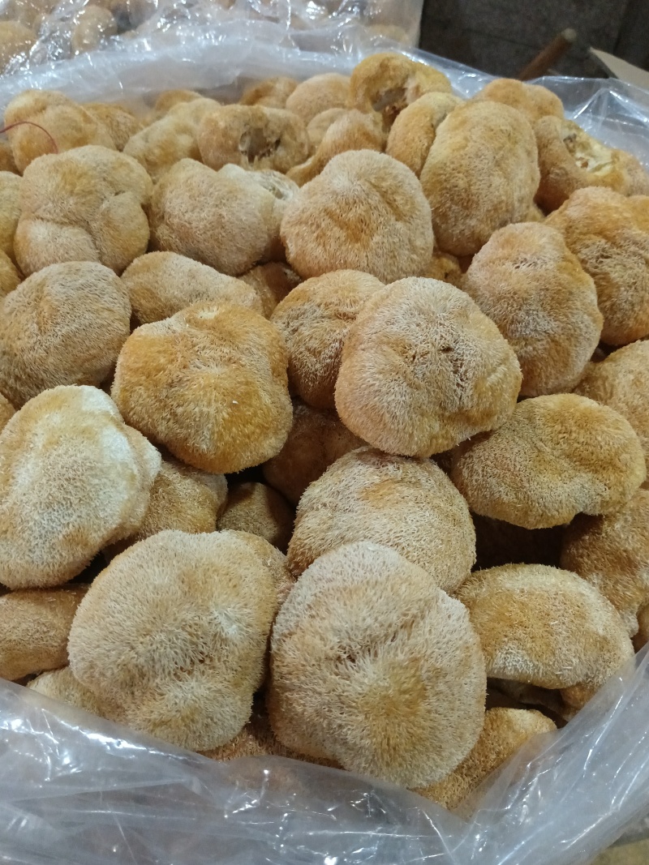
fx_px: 675
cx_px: 324
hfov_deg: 51.3
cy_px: 432
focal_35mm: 27
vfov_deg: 65.3
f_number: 1.9
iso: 2181
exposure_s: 1/50
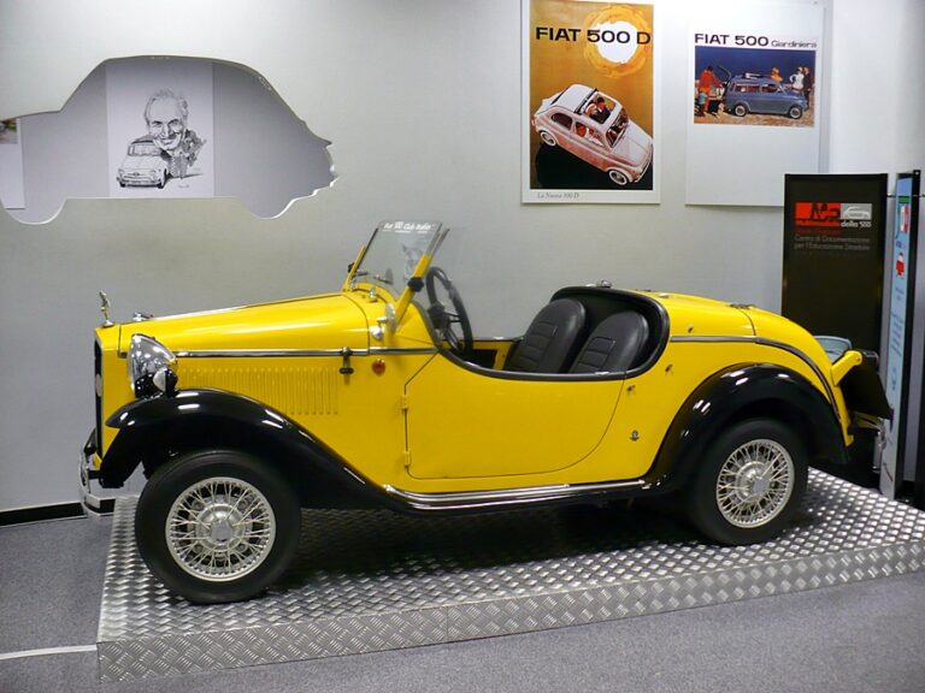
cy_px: 346
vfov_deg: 38.7
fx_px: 989
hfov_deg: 50.1
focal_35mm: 37
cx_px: 462
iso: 200
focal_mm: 6.1
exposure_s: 1/20
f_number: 2.8
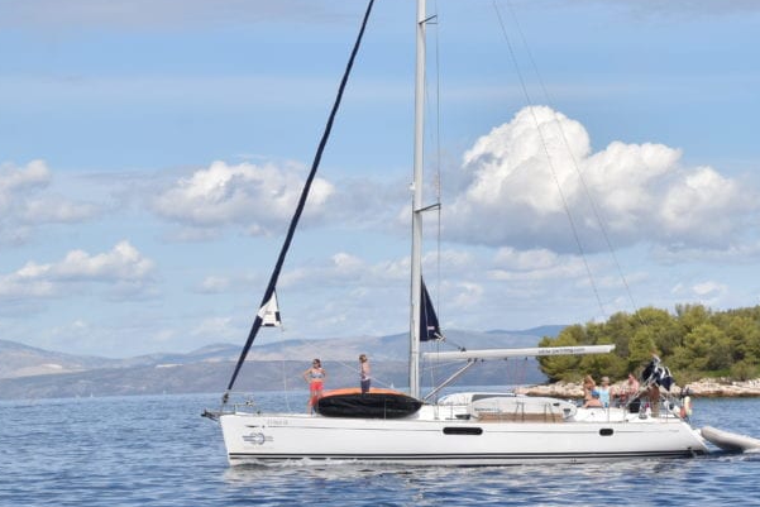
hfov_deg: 15.3
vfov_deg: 10.3
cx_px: 588
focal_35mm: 133
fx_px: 2808
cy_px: 151
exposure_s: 1/500
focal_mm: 52
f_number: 11
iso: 200
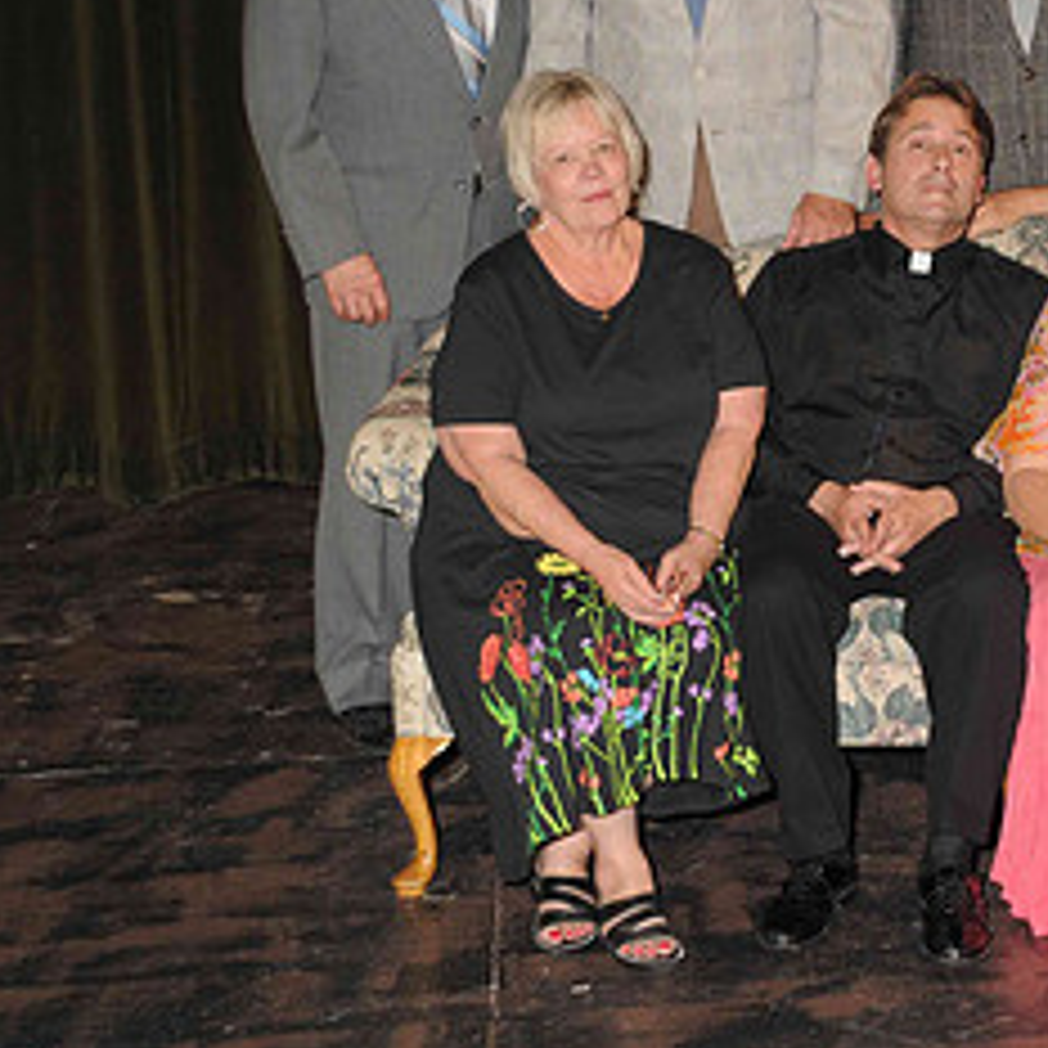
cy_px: 353
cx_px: 1115
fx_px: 3359
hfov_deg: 17.2
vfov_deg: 17.7
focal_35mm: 98
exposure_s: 1/125
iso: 200
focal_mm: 31
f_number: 5.6
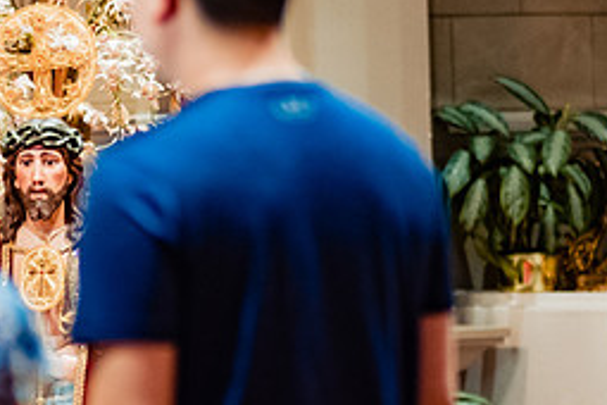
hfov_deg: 8.4
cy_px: 192
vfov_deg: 5.6
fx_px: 4148
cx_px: 109
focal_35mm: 246
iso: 2000
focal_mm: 56
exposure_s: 1/160
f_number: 1.2
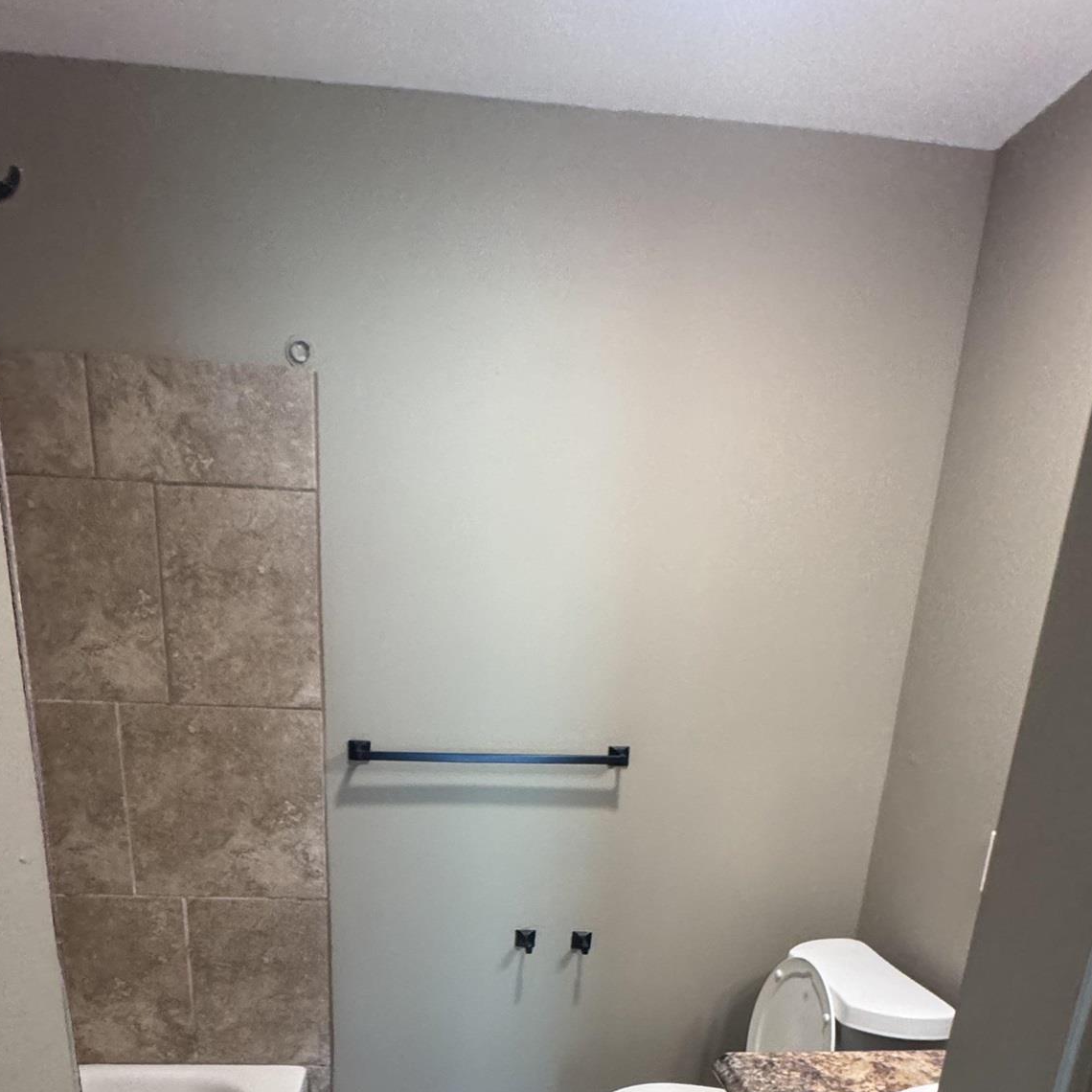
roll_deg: +1.2
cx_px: 509
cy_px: 917
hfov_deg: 62.9
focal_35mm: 25
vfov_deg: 56.9
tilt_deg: -20.2
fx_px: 892
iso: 640
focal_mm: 2.22
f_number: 2.2
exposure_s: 1/60
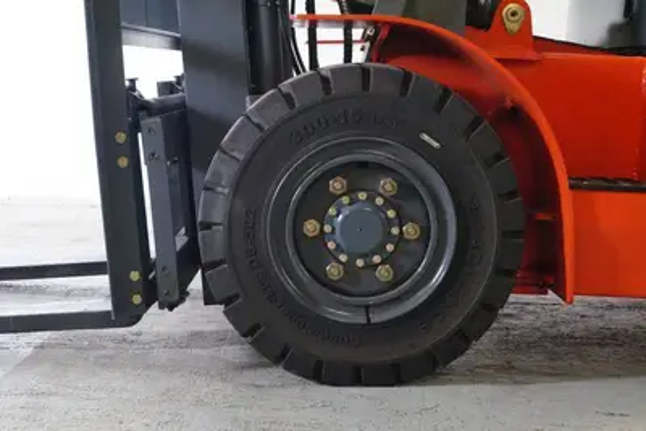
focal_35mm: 52
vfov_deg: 25.8
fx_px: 942
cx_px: 323
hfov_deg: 37.8
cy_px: 216
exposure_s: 1/200
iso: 3200
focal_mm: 35
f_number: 9
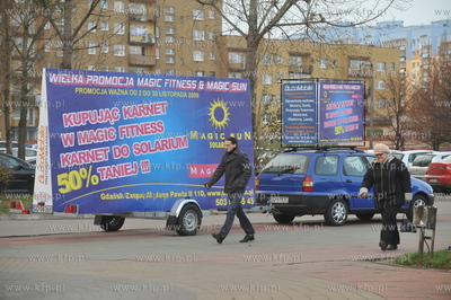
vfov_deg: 11.4
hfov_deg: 17.1
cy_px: 150
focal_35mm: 120
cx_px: 226
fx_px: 1502
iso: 500
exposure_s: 1/200
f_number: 5
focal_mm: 120
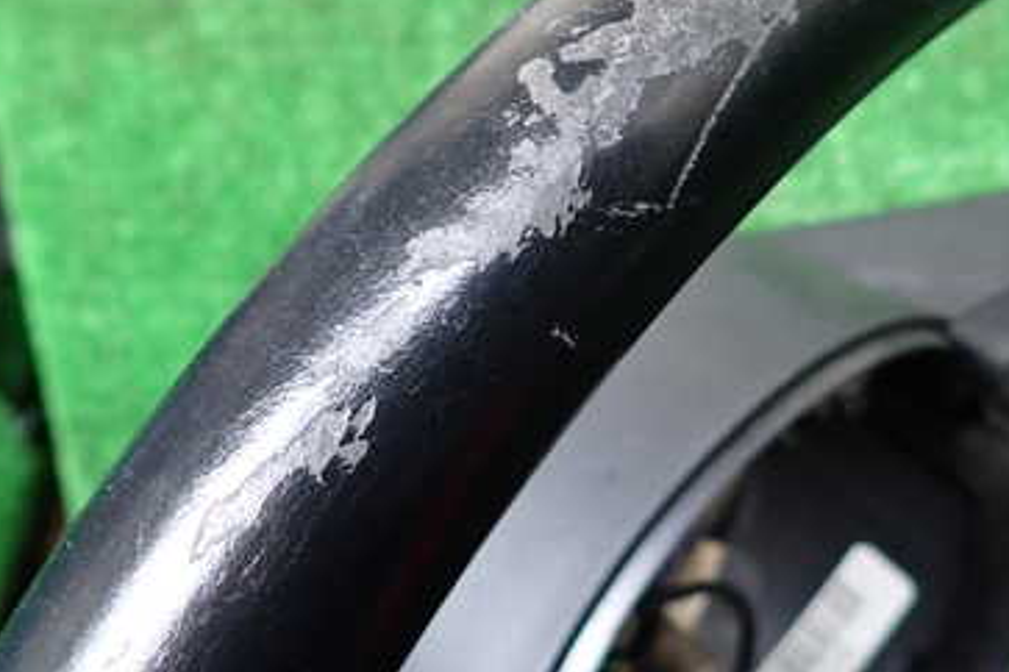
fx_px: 1205
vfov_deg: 30.3
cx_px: 612
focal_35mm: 43
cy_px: 122
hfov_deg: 45.2
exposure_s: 1/30
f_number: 2
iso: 400
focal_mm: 4.5
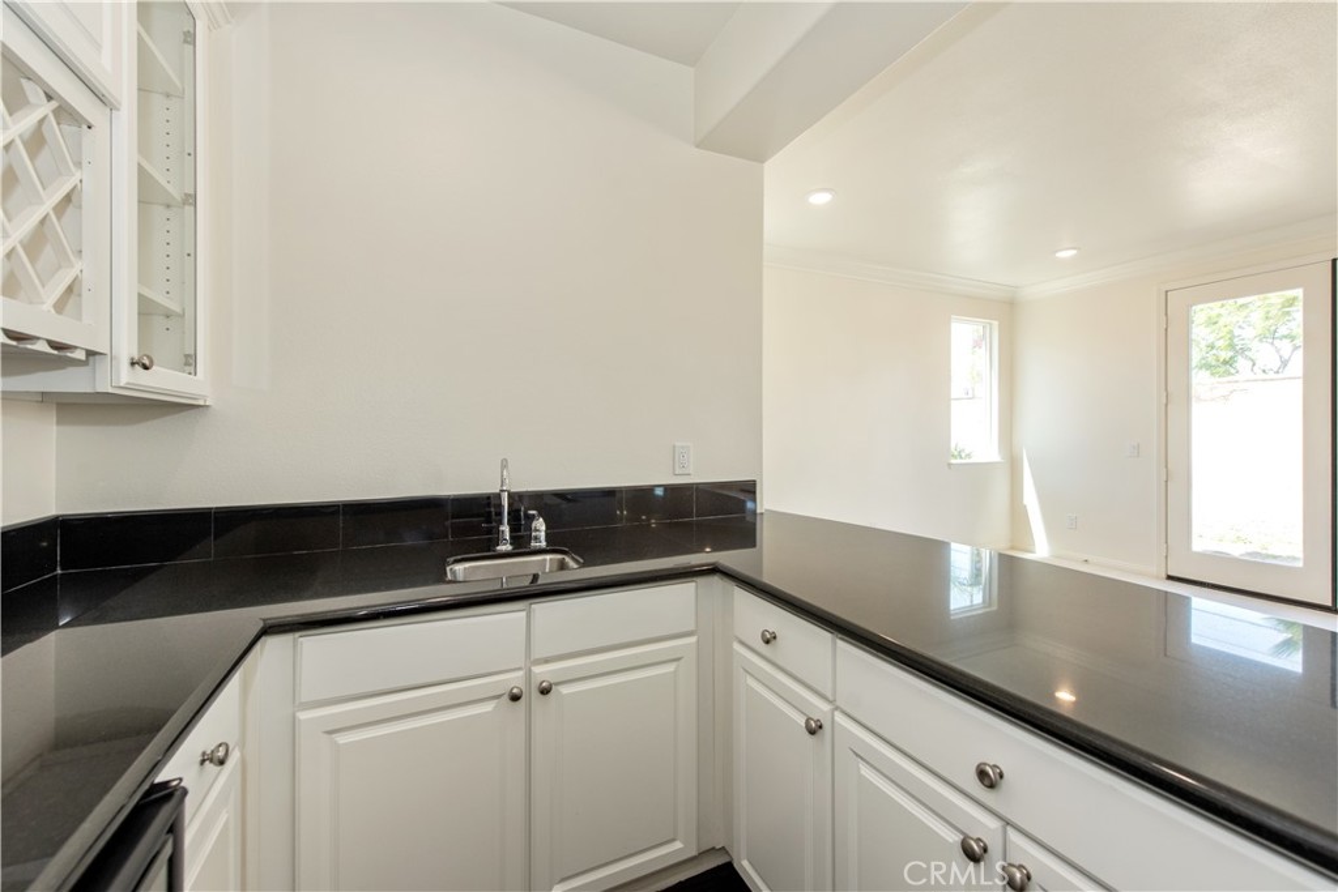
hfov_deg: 104.2
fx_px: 520
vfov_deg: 81.2
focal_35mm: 14
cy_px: 446
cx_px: 669
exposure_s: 1/125
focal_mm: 14
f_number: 5.6
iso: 450
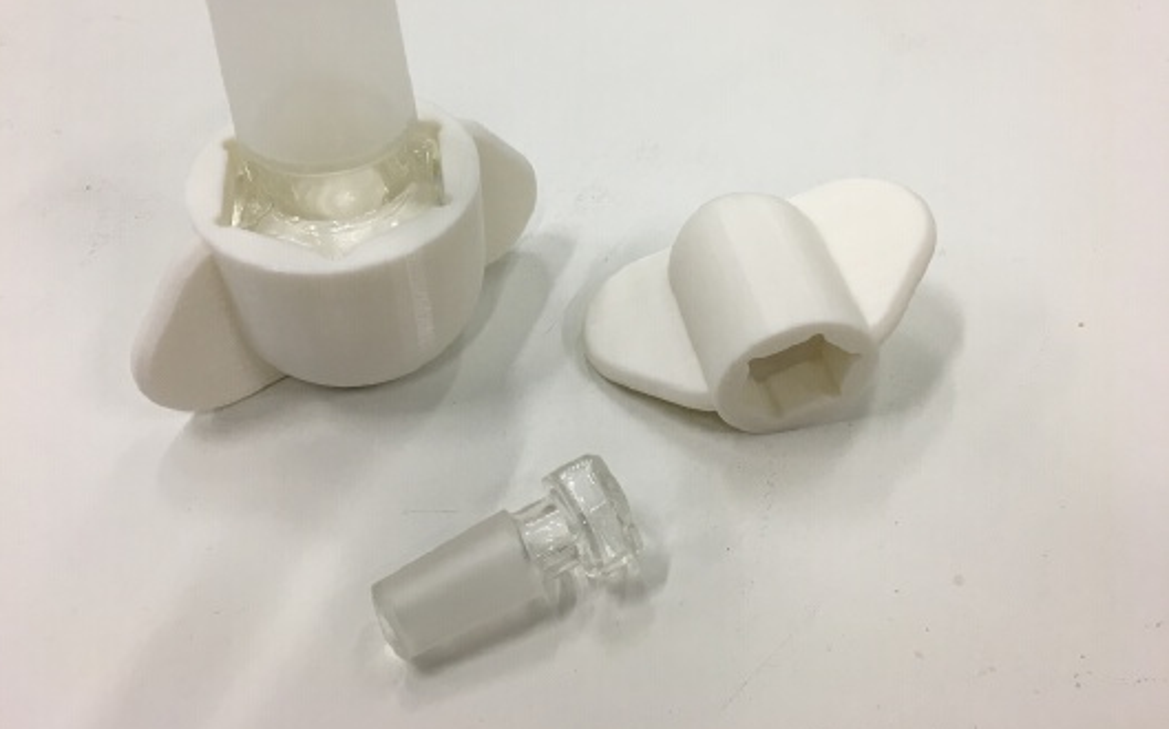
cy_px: 298
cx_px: 582
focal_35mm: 31
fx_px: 987
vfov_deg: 40.4
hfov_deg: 61.3
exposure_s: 1/33
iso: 40
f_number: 2.2
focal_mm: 4.15
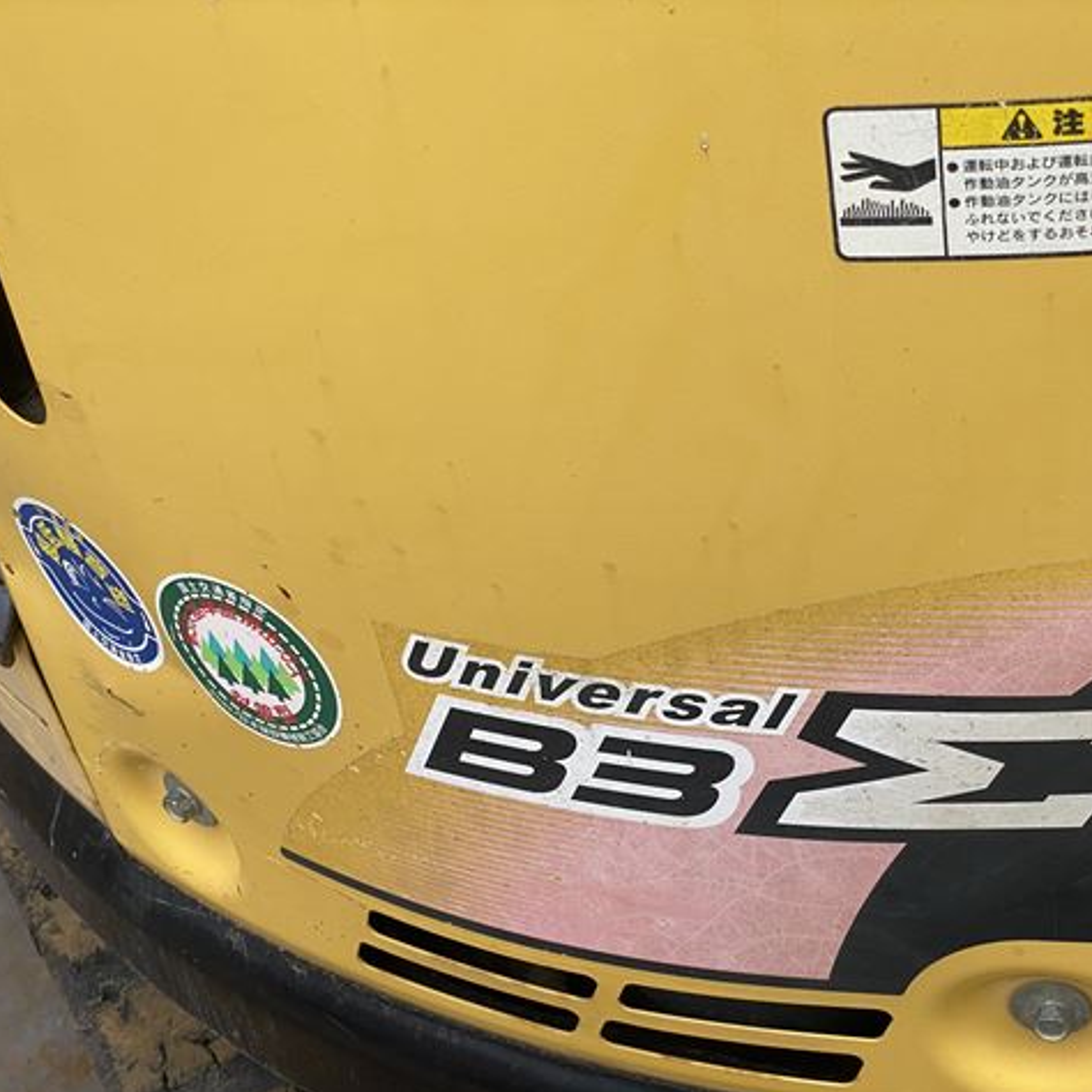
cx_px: 636
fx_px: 2213
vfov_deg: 27.7
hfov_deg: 27.7
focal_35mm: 62
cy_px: 551
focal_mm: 6
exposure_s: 1/799
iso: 20
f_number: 2
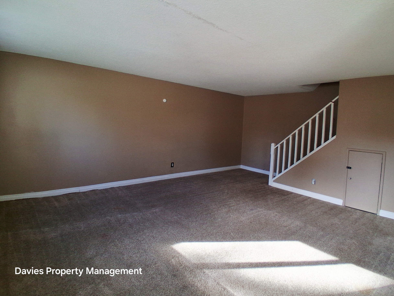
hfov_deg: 87.7
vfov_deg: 71.6
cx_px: 203
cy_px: 141
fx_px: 205
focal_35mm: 18
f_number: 2.2
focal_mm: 1.4
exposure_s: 1/120
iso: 64
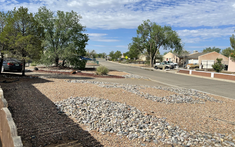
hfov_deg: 68.4
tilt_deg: -4.3
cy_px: 71
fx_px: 173
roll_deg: -2.6
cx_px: 117
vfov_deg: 46.0
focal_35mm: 27
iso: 32
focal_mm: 5.1
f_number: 1.6
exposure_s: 1/5376
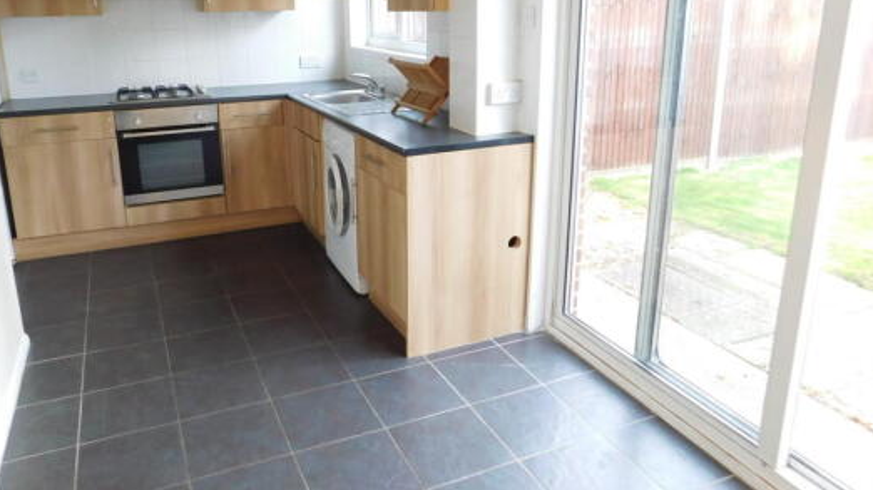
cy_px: 173
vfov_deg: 41.0
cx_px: 397
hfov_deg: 67.8
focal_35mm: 28
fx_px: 648
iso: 125
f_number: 3
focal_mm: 4
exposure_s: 1/25
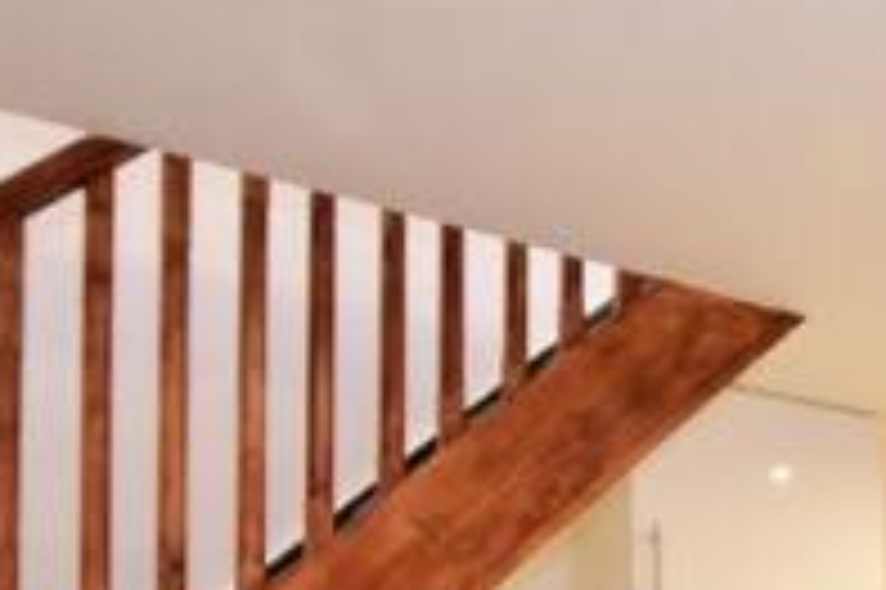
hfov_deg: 35.3
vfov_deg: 23.6
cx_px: 913
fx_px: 1229
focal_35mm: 50
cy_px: 777
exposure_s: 1/10
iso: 400
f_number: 5.6
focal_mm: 10
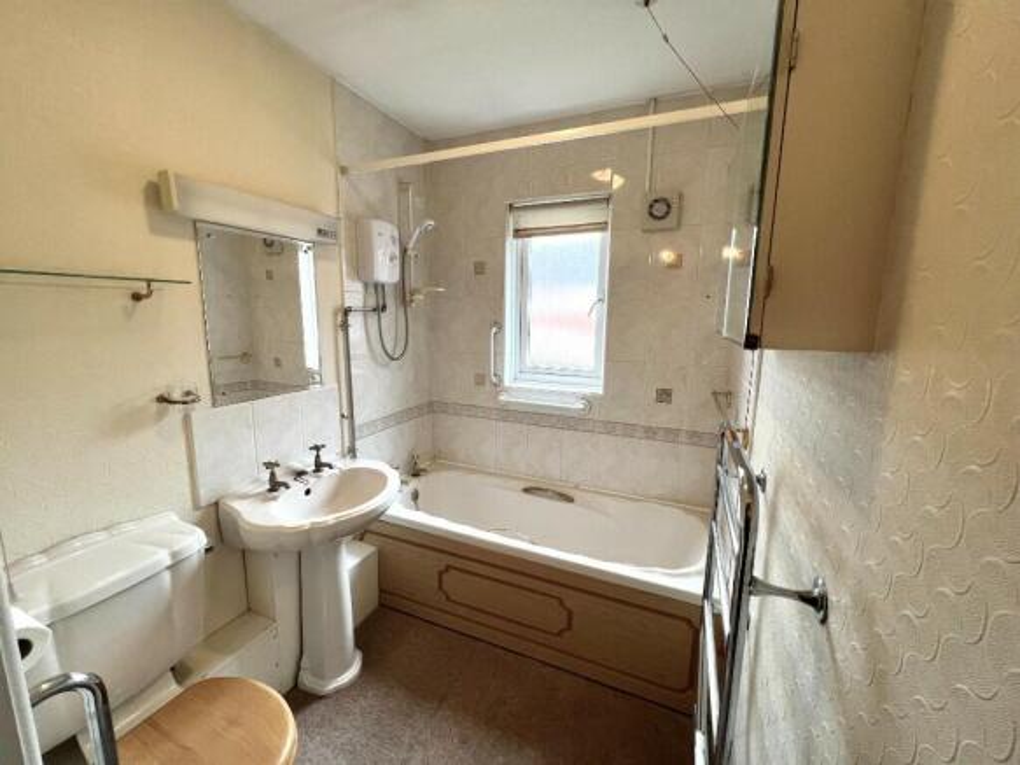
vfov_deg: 89.9
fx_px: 383
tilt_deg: -9.8
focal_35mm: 13
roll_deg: -0.9
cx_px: 510
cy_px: 382
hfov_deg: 106.2
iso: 160
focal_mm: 1.57
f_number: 1.8
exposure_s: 1/99
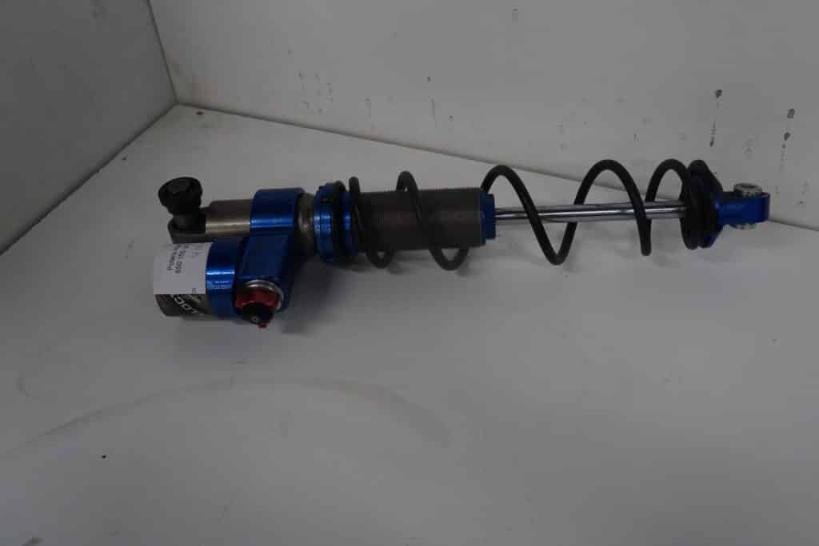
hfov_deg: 61.9
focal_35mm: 30
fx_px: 683
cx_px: 410
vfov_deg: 43.6
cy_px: 273
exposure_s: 1/60
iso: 250
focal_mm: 20
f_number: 5
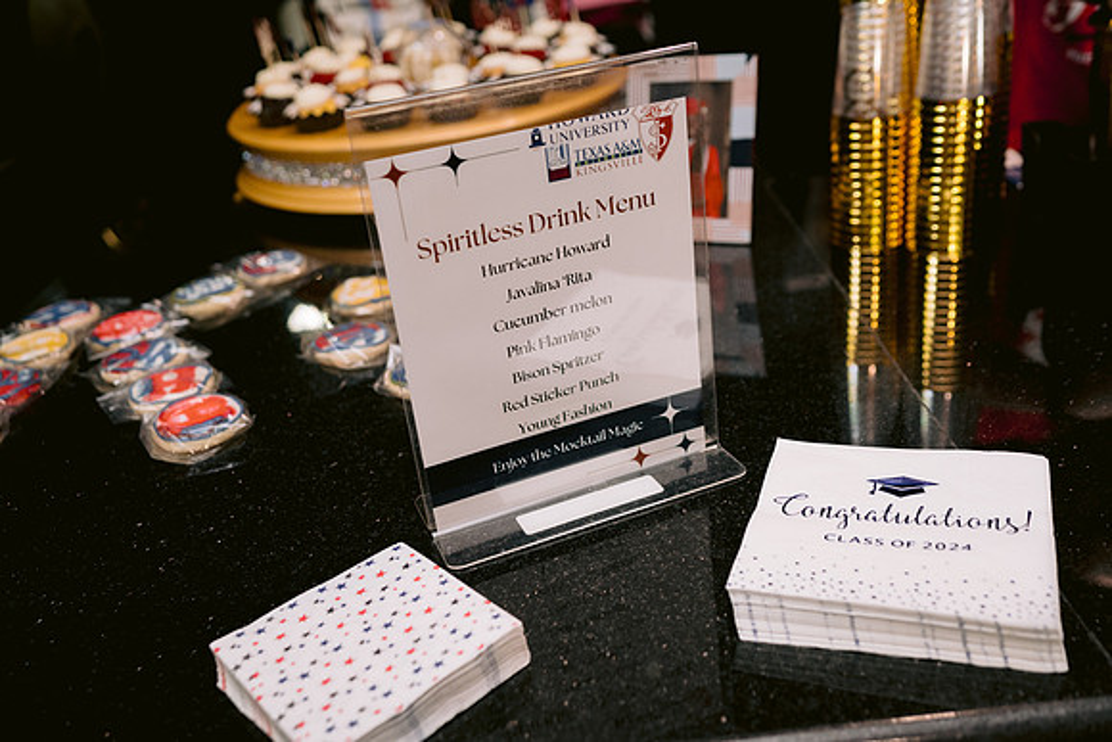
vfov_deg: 37.9
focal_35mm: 35
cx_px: 556
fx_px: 1081
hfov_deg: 54.4
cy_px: 371
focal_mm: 35
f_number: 3.2
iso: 800
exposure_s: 1/60
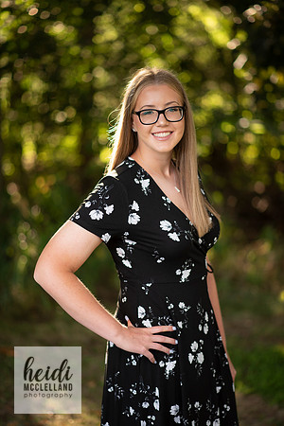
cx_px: 142
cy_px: 213
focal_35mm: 85
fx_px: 1006
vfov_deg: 23.9
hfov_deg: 16.1
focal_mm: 85
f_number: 1.8
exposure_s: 1/250
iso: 125
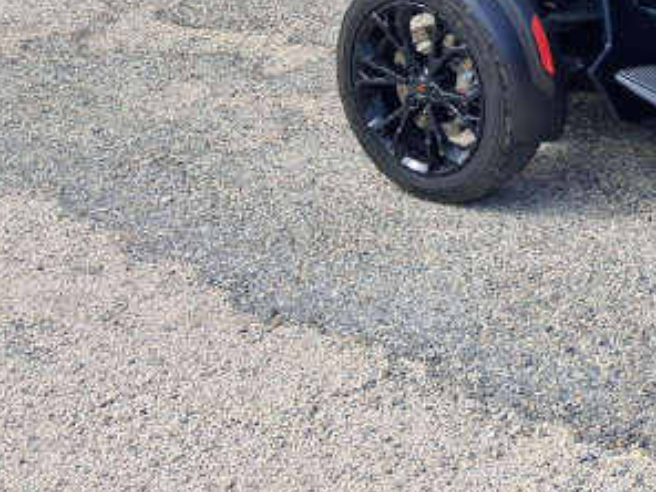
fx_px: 1383
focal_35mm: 73
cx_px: 782
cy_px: -140
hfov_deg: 24.3
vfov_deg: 18.8
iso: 20
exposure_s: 1/384
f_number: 1.8
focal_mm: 4
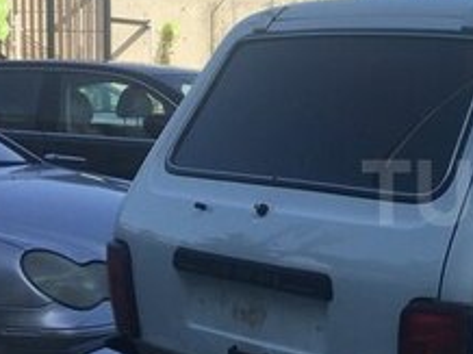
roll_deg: -0.7
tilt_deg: -3.5
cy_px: 192
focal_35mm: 88
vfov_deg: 16.7
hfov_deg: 20.7
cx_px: 584
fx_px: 1201
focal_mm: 4.15
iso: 25
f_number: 2.2
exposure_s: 1/1183
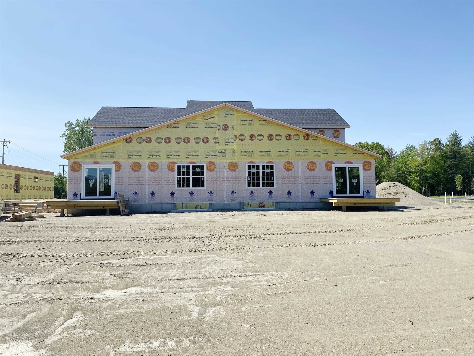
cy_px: 178
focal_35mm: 26
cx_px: 237
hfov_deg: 67.3
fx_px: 356
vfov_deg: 53.1
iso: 32
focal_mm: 4.25
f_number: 1.8
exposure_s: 1/3401
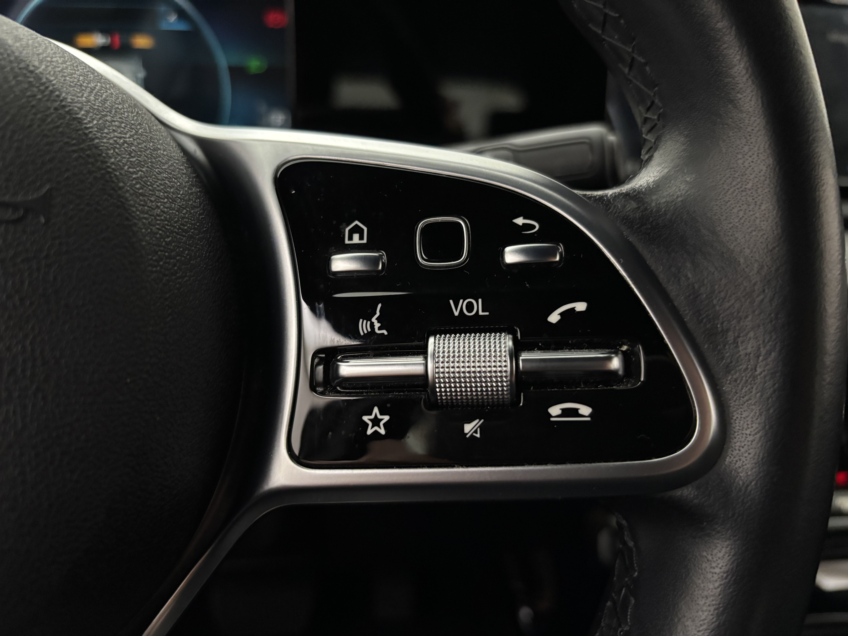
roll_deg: -1.2
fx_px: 637
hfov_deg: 67.3
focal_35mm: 26
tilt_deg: -19.0
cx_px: 424
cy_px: 318
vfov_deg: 53.1
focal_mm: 5.96
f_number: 1.6
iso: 500
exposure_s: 1/53
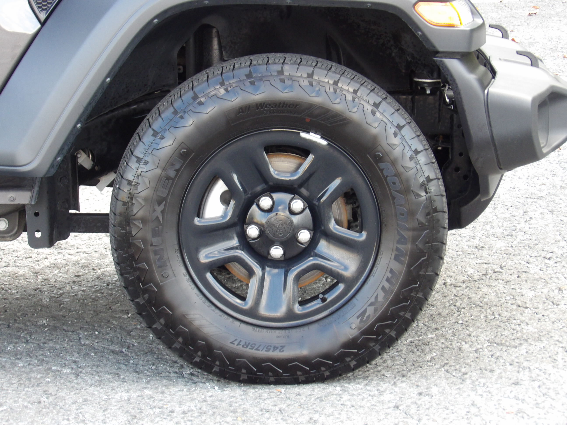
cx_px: 284
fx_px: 2768
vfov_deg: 8.8
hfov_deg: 11.7
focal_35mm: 169
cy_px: 212
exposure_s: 1/50
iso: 296
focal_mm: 30.2
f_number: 4.4
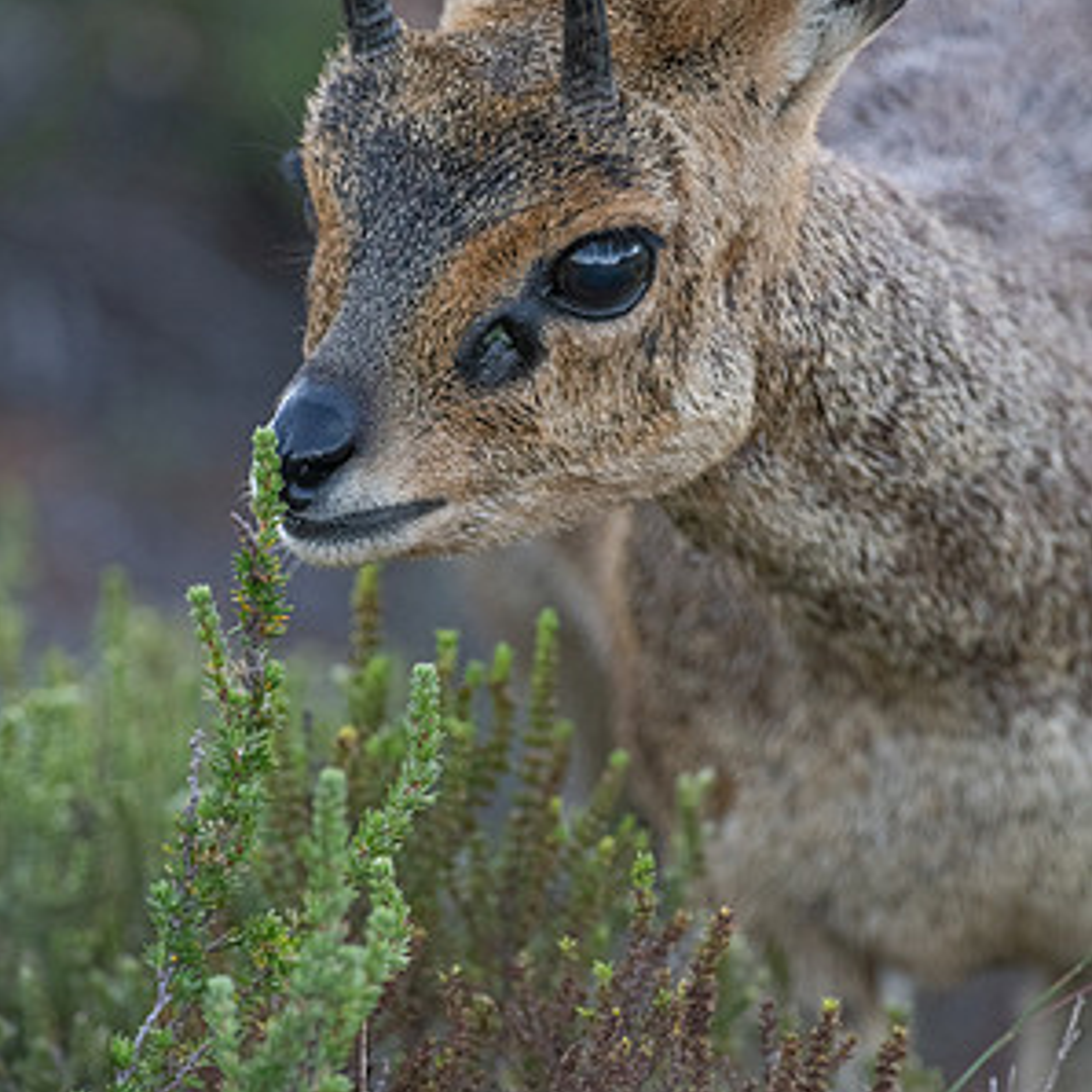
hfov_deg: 2.3
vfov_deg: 2.3
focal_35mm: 770
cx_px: 546
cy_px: 605
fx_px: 27482
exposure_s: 1/160
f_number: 5.6
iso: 3200
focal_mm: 600
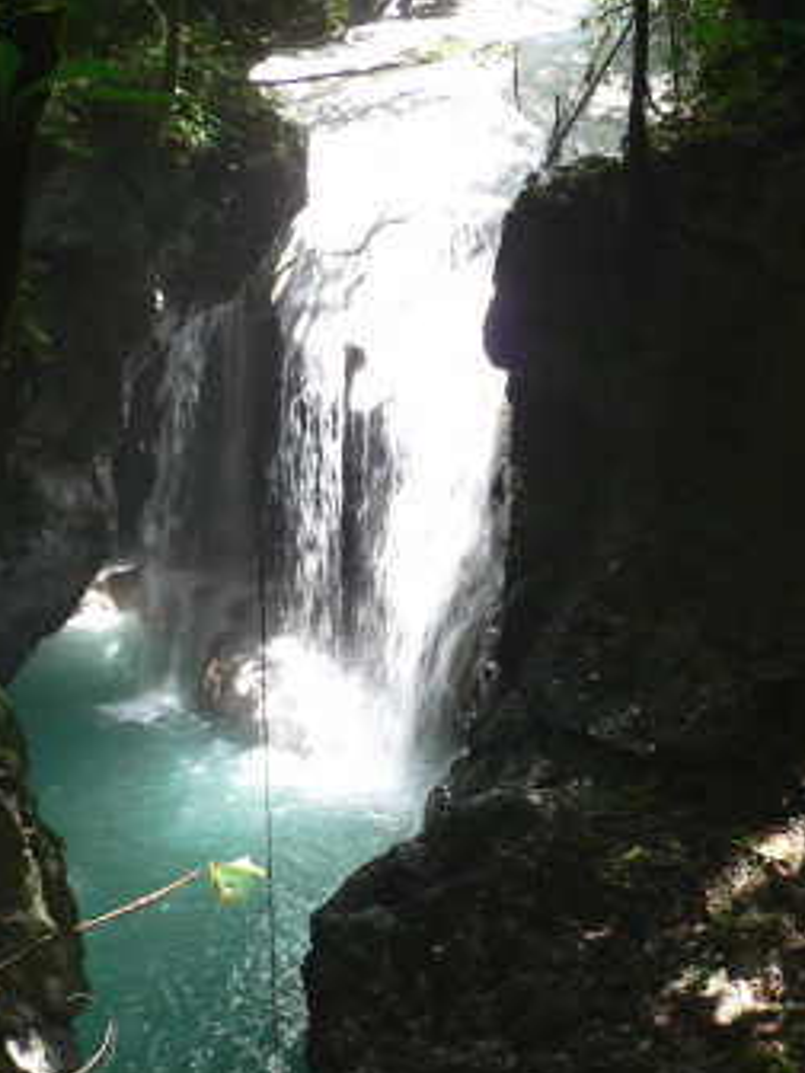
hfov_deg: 24.8
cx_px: 490
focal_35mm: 59
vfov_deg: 32.2
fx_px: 1829
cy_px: 771
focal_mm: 6
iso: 64
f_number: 2.8
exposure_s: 1/30
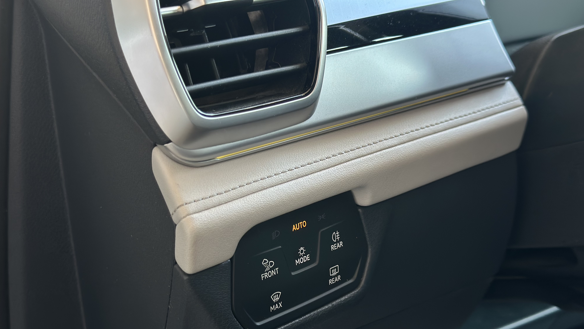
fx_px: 821
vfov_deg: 22.6
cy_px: 210
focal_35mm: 53
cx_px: 289
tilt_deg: -25.4
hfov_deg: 39.2
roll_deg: +1.4
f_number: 1.78
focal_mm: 6.86
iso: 125
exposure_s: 1/56
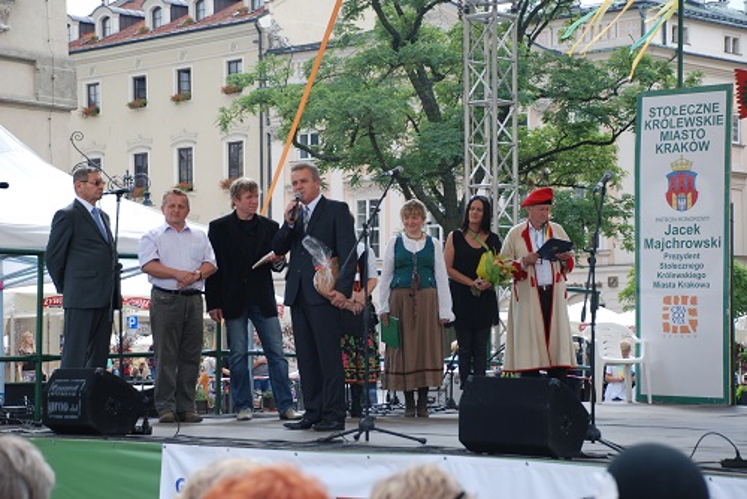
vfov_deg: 13.1
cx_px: 374
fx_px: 2180
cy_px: 250
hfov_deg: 19.4
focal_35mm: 105
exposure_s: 1/200
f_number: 5.6
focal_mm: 70
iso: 200
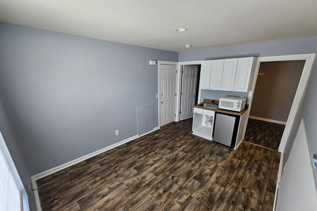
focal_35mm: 14
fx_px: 123
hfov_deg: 104.2
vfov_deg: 80.9
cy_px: 117
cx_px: 160
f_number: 2.2
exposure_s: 1/77
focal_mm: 2.2
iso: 320
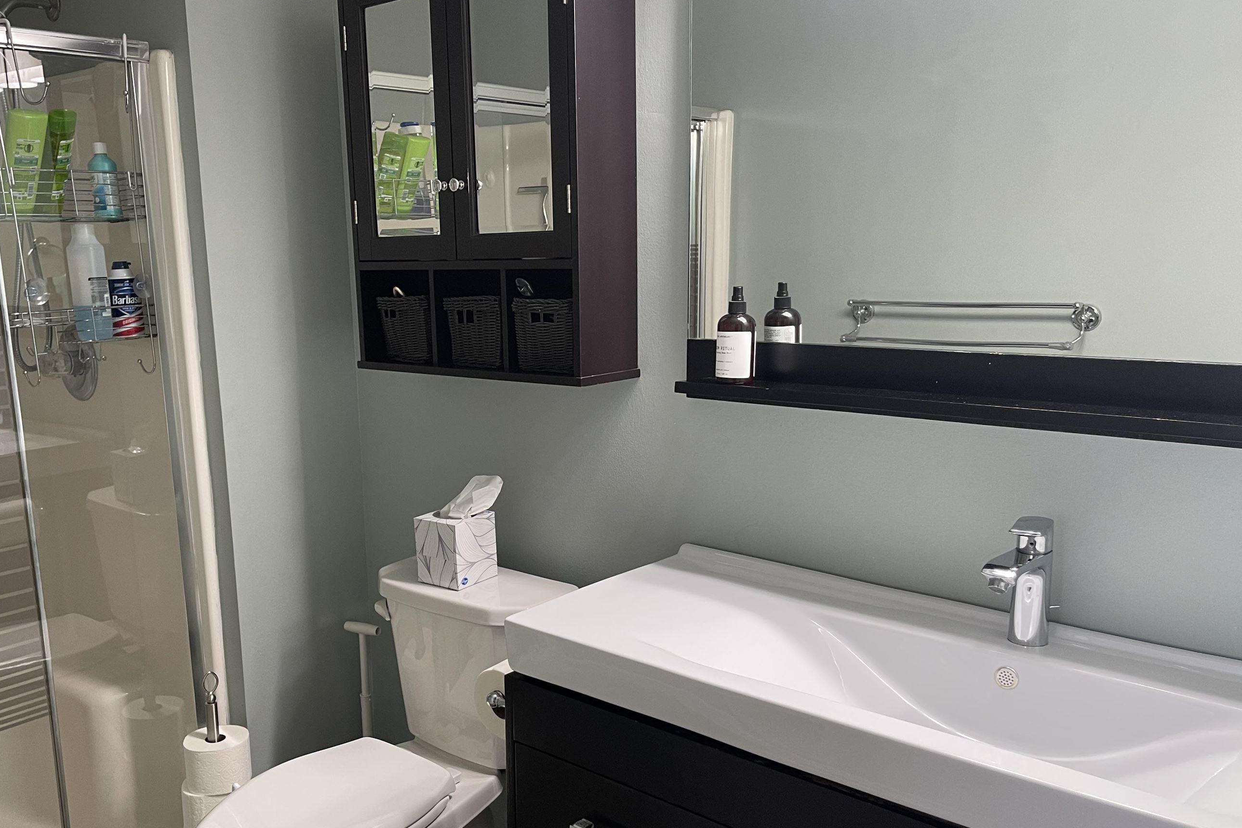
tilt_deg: -12.1
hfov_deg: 60.0
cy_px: 474
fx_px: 1069
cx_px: 520
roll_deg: +1.6
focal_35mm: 31
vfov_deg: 42.2
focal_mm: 5.1
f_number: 1.6
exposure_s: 1/60
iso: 100
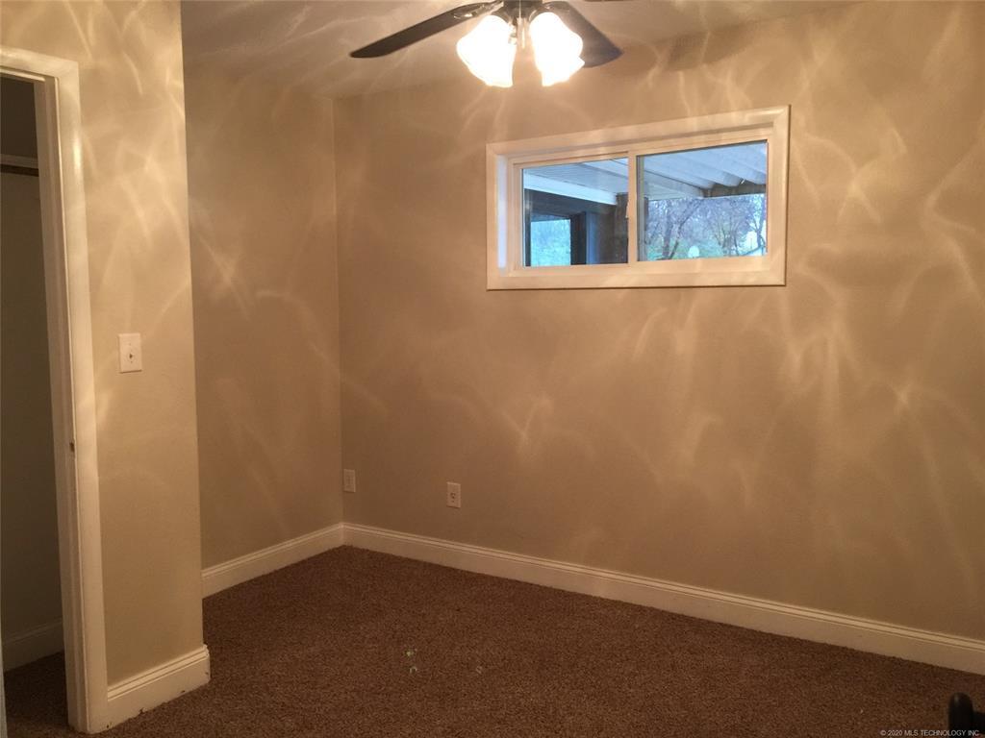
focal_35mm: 29
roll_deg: -0.3
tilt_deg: -5.3
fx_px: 825
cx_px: 492
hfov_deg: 61.7
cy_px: 369
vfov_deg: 48.2
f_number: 2.2
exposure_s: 1/15
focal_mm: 4.15
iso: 100
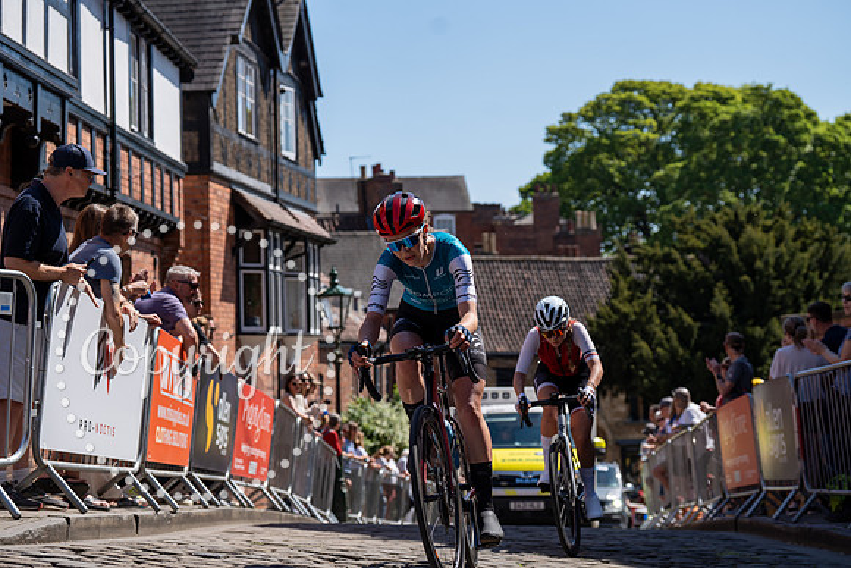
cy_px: 284
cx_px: 426
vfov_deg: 19.5
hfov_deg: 28.8
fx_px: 1655
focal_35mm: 70
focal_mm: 70
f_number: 4
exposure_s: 1/1600
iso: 100
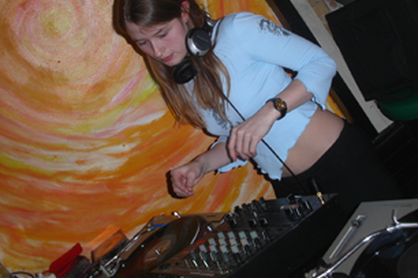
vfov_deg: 25.9
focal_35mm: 52
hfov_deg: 38.2
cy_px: 104
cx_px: 225
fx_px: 604
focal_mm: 7.8
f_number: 2.8
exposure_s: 1/30
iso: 100
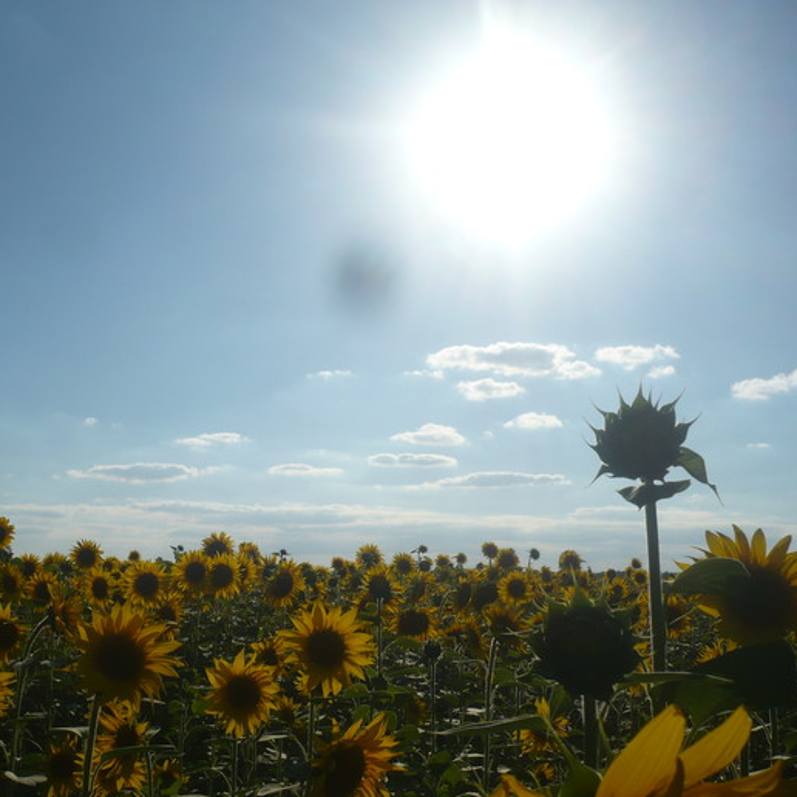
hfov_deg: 39.5
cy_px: 398
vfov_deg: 40.0
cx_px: 264
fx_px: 1094
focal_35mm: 42
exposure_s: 1/1000
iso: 100
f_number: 8
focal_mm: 5.8
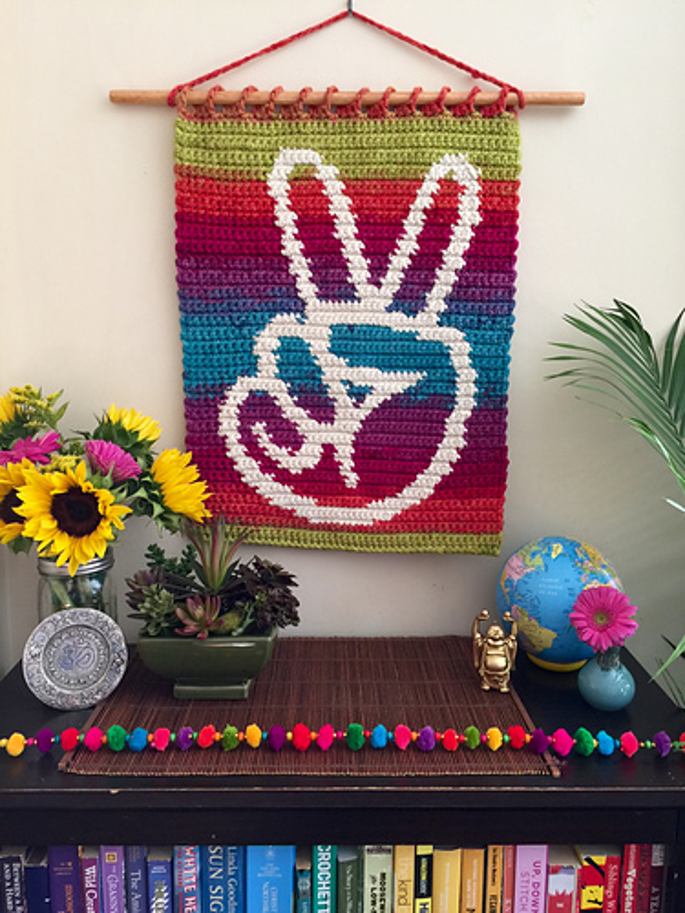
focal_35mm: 29
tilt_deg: -9.1
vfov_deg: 61.7
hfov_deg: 48.2
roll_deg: +0.5
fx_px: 765
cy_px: 456
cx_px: 342
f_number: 2.2
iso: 50
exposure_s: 1/30
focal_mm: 4.15
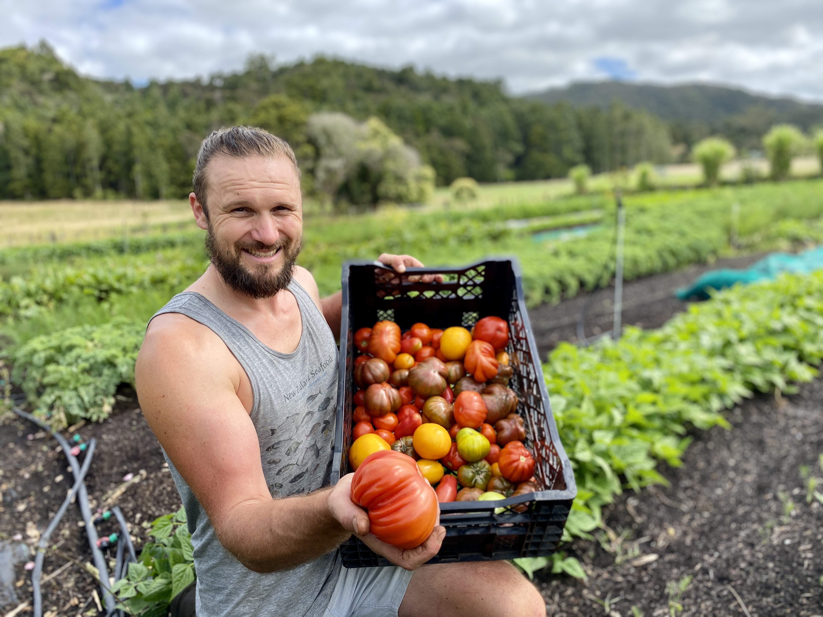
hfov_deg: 67.3
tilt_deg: -10.3
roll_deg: +3.5
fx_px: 618
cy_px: 308
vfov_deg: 53.1
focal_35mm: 26
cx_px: 412
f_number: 1.8
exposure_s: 1/1218
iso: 32
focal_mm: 4.25
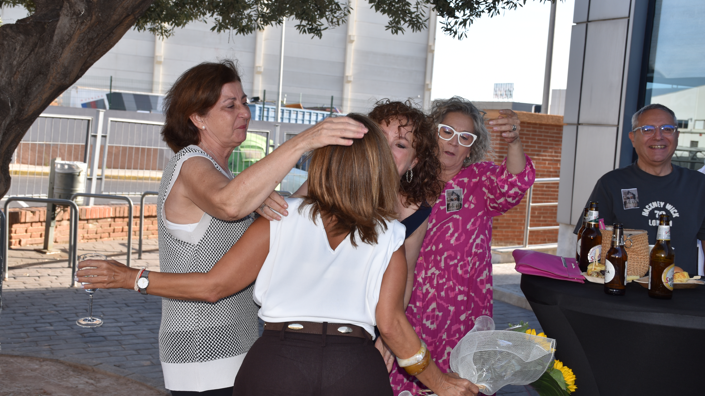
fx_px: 852
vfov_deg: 26.2
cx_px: 331
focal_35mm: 46
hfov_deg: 44.9
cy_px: 173
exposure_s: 1/160
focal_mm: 27
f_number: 6.3
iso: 100
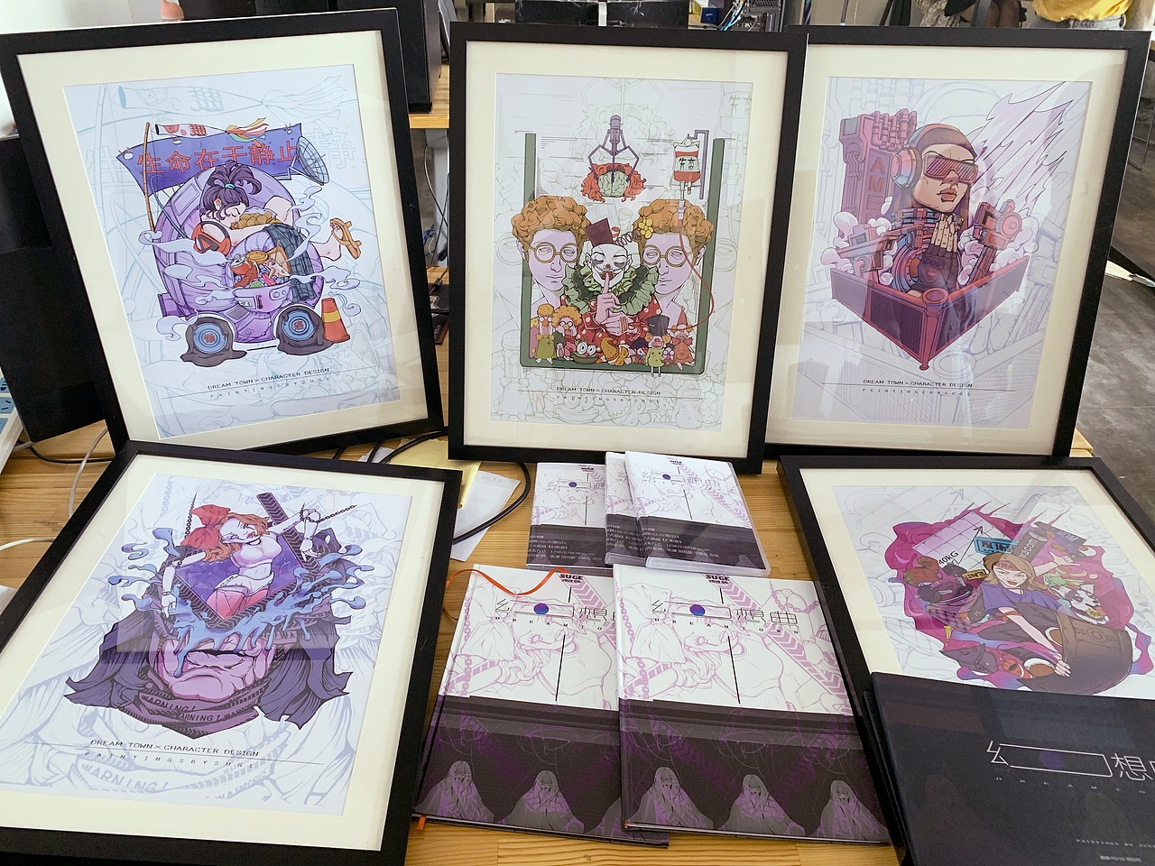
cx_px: 578
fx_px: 868
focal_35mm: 26
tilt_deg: -34.5
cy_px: 433
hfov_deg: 67.3
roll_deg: -0.4
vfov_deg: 53.1
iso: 100
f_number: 1.8
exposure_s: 1/50
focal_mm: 4.25
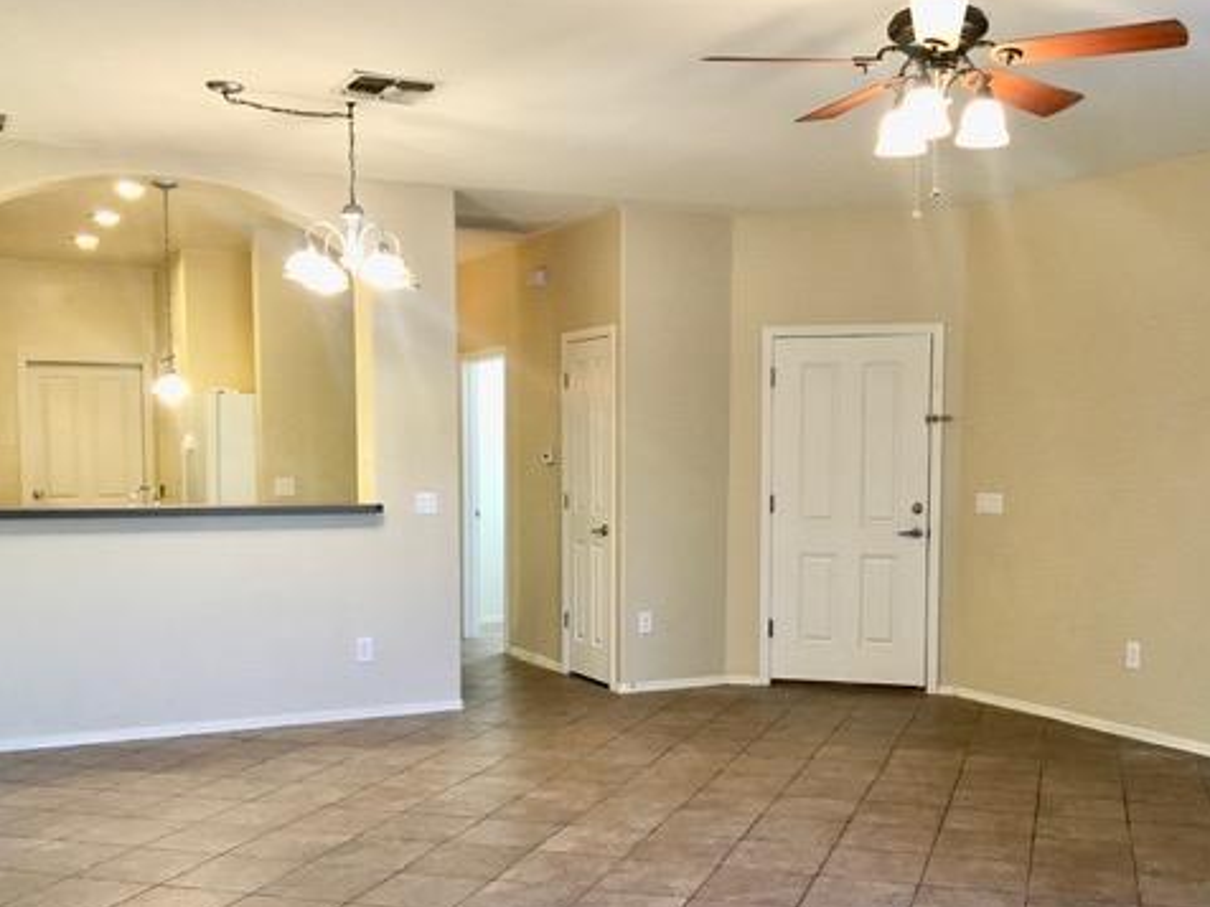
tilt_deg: -4.2
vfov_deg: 36.6
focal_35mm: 39
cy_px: 556
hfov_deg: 47.7
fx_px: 1363
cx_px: 689
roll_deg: -0.2
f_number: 2.2
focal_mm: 4.15
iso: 160
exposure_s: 1/30
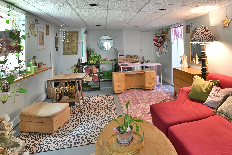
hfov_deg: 76.6
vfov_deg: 55.7
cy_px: 49
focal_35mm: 22
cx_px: 150
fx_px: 142
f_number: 7.1
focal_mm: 15
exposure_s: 1/5
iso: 1600
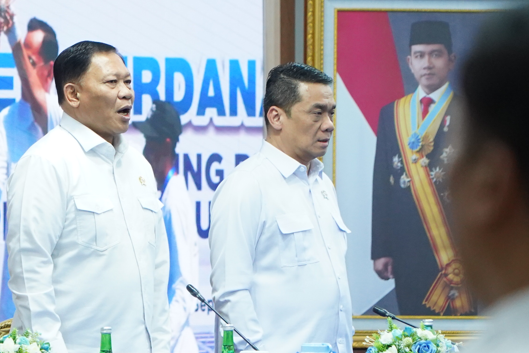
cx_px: -59
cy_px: 274
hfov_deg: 4.9
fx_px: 6127
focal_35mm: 417
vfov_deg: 3.3
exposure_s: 1/125
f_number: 6.3
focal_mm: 157
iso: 4000
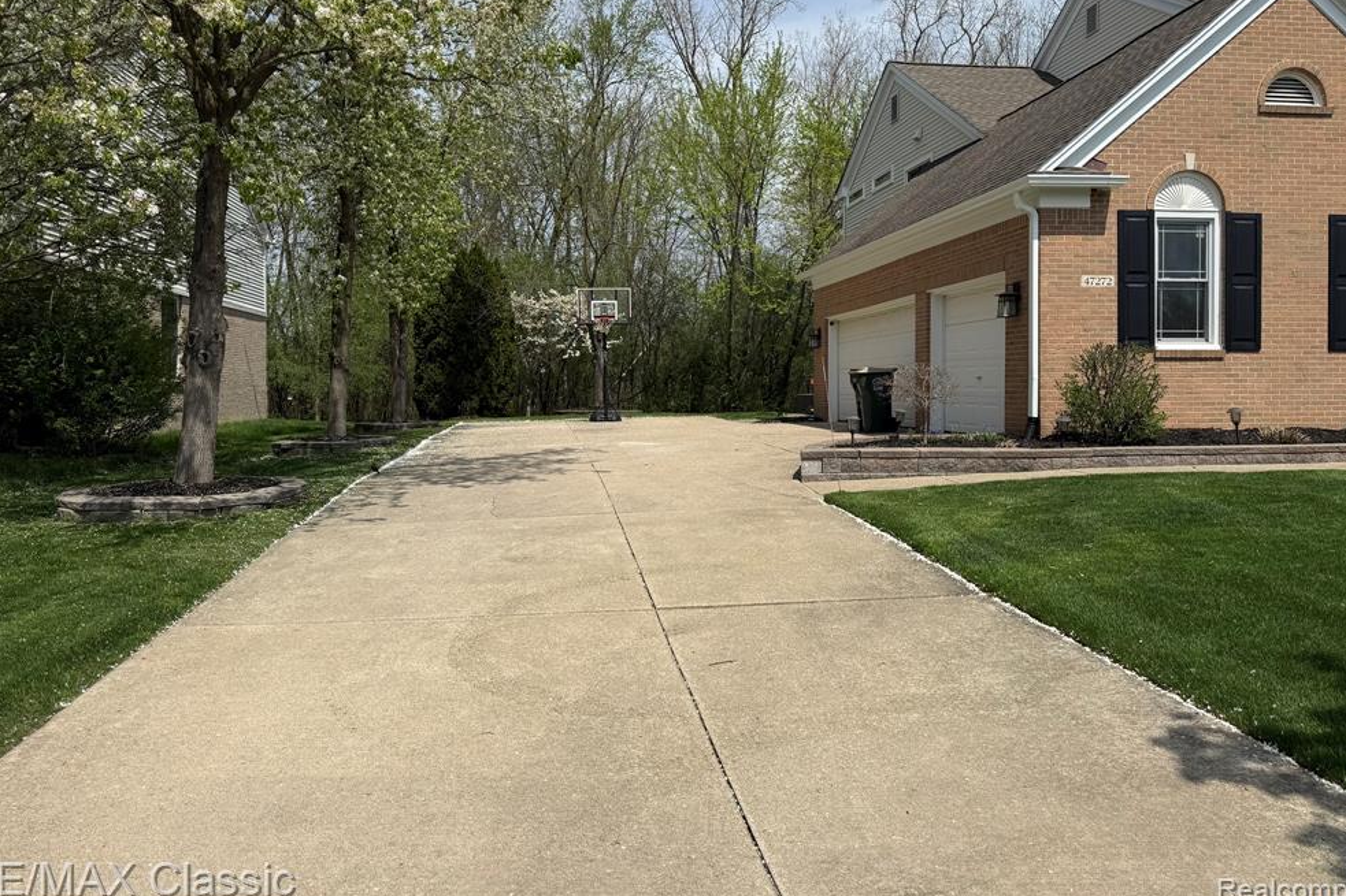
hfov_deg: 69.4
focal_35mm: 26
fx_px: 972
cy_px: 386
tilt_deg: +0.0
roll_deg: +1.5
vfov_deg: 49.4
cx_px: 655
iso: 80
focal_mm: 6.76
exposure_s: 1/7353
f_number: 1.78
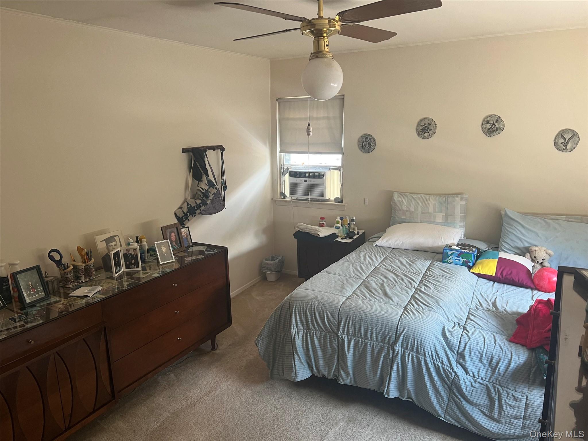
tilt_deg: -13.1
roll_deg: +1.1
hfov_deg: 67.3
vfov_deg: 53.1
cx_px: 294
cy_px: 220
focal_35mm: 26
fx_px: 442
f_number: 1.5
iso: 125
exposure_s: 1/60
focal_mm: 5.7
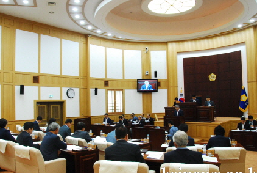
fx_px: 229
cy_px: 91
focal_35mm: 32
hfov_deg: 58.6
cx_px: 127
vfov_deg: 41.3
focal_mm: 18
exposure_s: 1/60
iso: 1250
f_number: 5
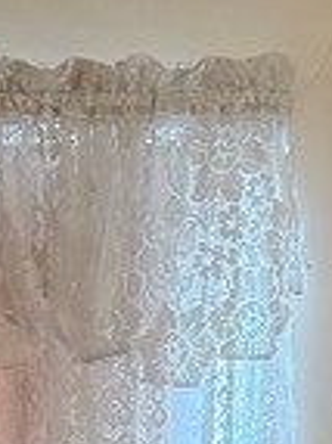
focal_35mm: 172
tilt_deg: -12.1
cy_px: 1077
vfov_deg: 10.0
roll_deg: -0.4
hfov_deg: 8.6
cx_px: 109
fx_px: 2203
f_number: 1.78
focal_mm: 6.76
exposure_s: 1/60
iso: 250
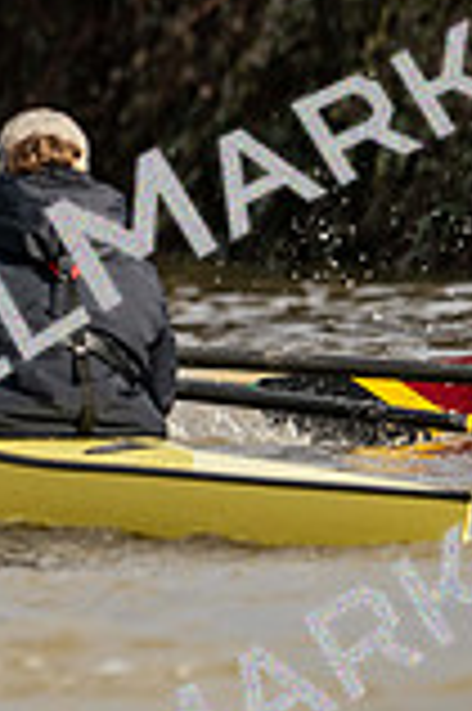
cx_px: -625
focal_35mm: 1470
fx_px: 28971
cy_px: 115
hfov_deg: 0.9
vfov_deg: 1.4
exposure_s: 1/1600
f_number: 4.5
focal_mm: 400
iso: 280
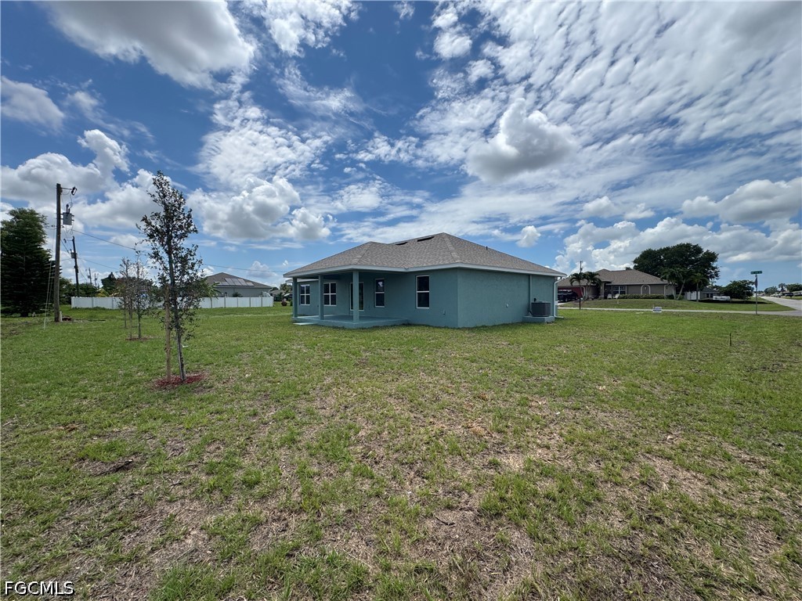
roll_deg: +0.2
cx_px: 401
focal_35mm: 14
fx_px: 324
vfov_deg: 85.7
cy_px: 300
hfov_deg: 102.1
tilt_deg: -0.1
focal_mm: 2.22
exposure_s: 1/2985
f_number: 2.2
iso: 50
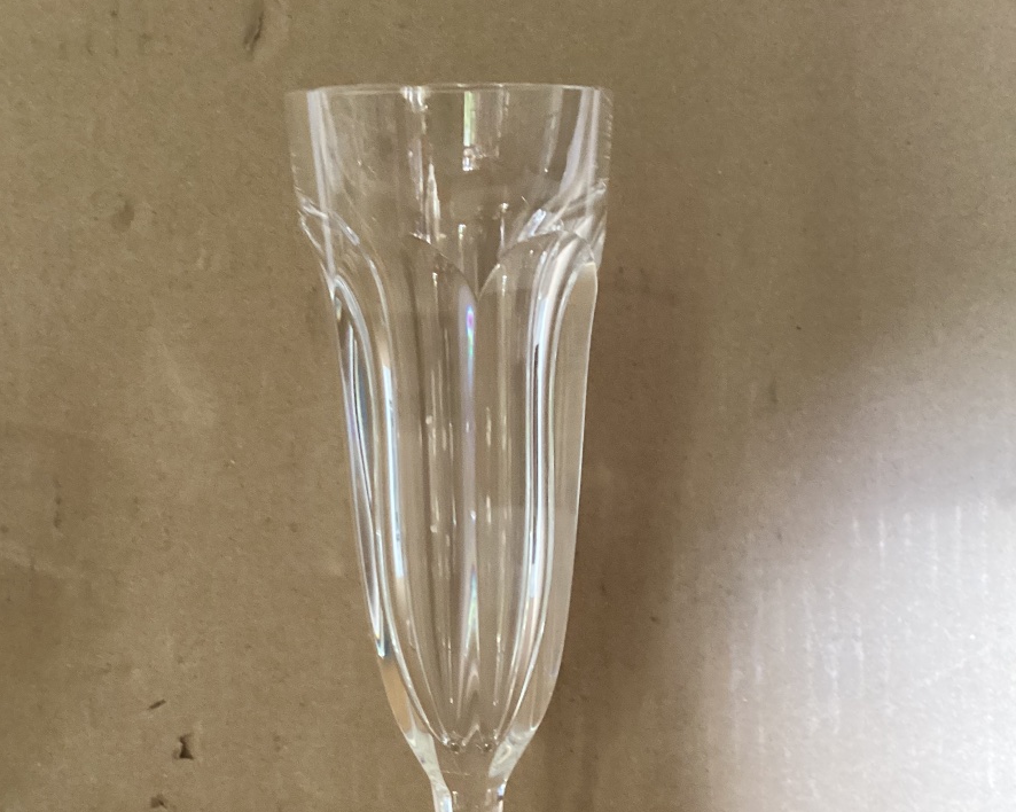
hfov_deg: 44.8
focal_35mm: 41
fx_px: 1232
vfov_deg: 35.7
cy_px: 607
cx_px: 505
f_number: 2.4
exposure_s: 1/33
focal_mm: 3.3
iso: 400
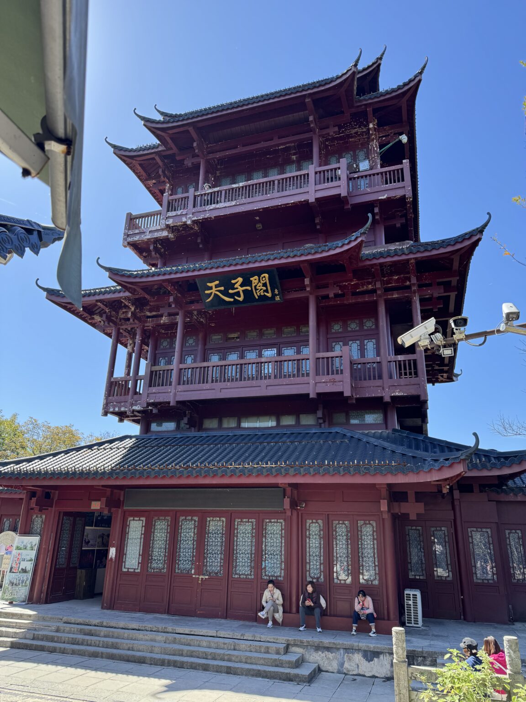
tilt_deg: +20.5
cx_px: 263
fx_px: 486
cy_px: 351
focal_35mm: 24
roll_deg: -2.2
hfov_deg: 56.8
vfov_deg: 71.6
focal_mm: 6.76
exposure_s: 1/1094
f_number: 1.78
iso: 80
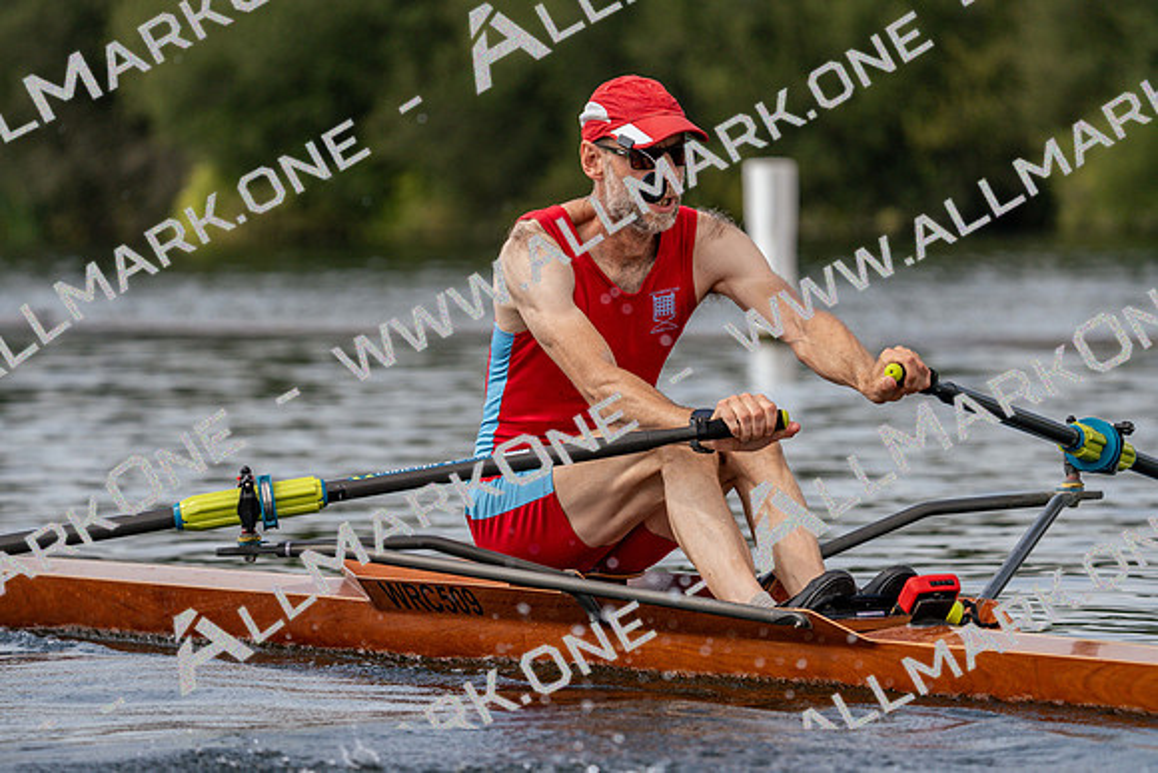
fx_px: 9137
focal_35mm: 284
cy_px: 386
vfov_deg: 4.8
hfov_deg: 7.3
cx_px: 579
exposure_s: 1/1600
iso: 320
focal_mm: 284
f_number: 5.6
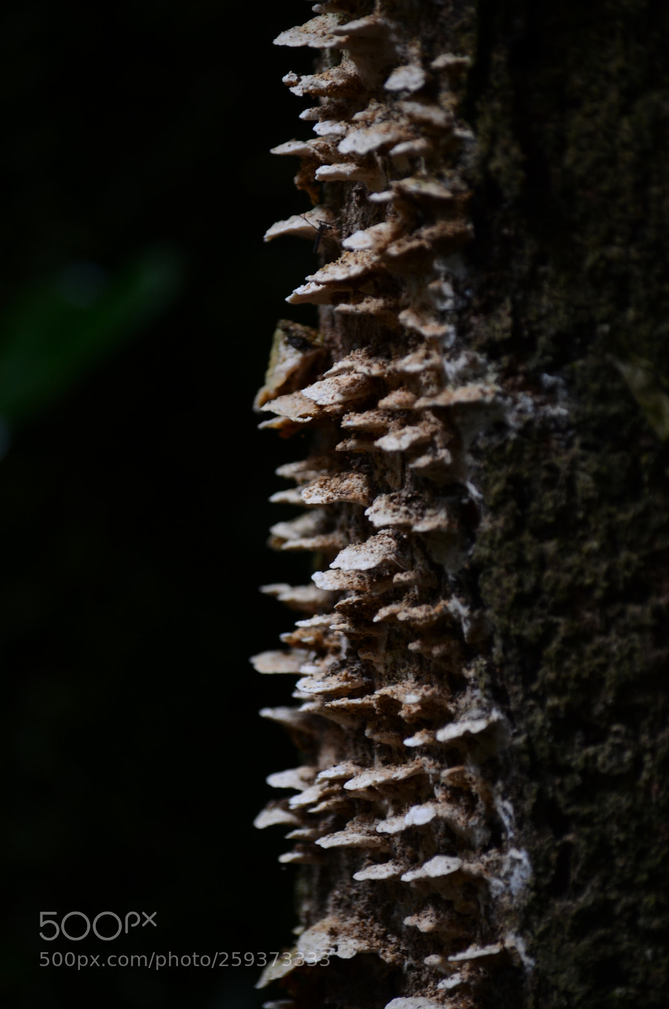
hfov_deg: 4.3
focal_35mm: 315
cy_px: 504
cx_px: 334
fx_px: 8818
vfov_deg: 6.6
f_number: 5.3
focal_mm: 210
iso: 500
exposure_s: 1/160
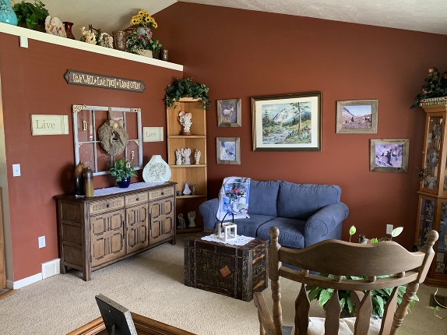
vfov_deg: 48.1
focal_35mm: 29
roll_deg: -0.4
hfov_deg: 61.7
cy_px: 182
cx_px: 232
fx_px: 374
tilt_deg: -6.7
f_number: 1.8
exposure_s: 1/60
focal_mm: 4.25
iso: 200
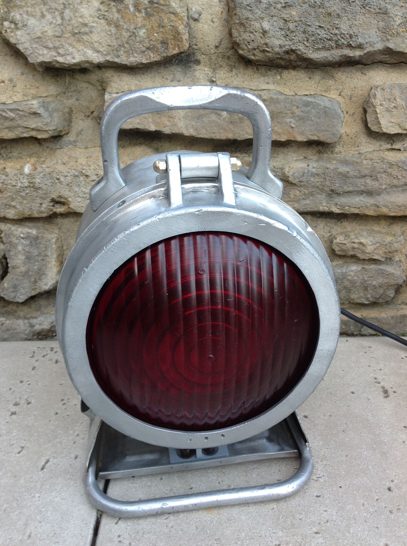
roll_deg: +2.5
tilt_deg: -25.2
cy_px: 280
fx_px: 566
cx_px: 203
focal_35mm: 36
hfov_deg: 39.6
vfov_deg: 51.4
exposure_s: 1/30
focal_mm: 4.28
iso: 50
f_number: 2.4
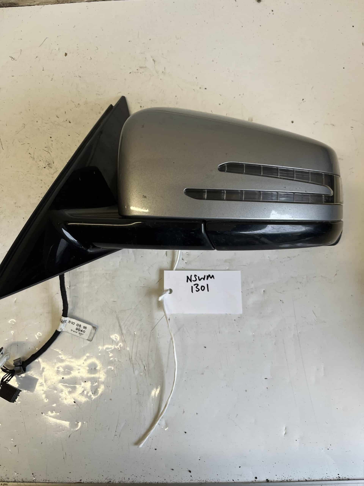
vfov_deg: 67.3
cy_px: 243
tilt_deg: -78.6
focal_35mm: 26
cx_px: 182
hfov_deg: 53.1
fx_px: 365
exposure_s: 1/100
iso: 80
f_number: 1.6
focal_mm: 5.1
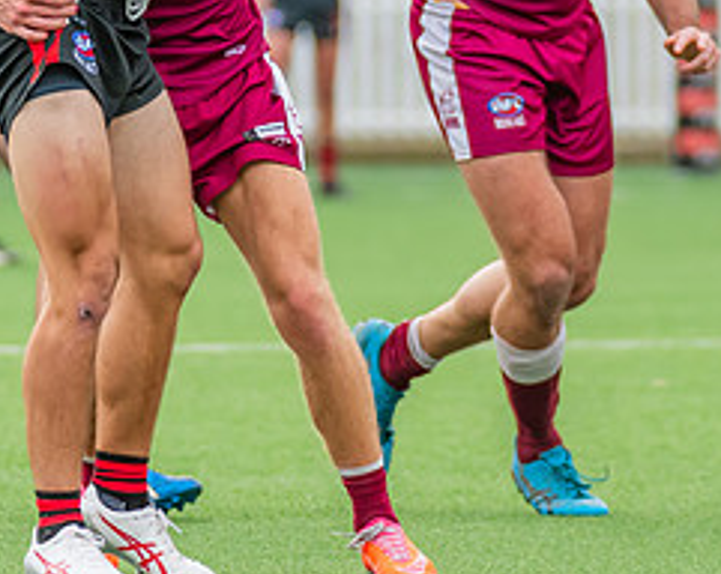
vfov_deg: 1.6
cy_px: -334
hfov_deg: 2.0
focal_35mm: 947
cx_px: 88
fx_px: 20175
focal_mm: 240
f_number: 4.5
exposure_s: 1/1250
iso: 800
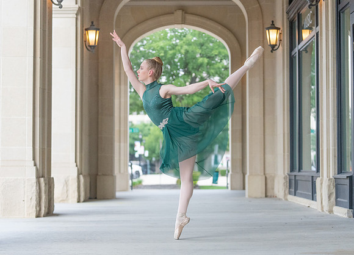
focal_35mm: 78
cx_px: 177
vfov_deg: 18.4
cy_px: 128
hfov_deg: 25.3
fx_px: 788
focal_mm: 70
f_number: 2.8
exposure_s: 1/1250
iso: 2500
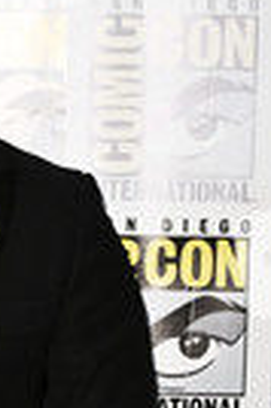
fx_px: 2162
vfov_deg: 10.7
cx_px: -131
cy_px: 399
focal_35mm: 191
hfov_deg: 7.1
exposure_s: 1/250
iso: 1250
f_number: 5
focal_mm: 64
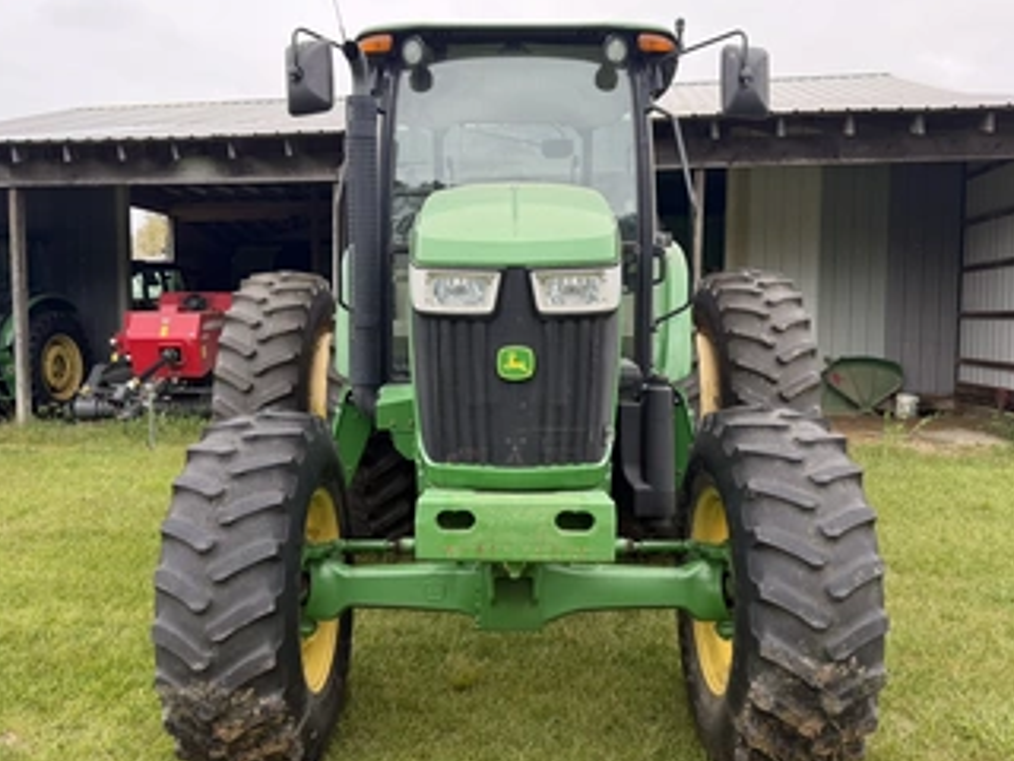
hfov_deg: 59.9
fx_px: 879
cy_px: 387
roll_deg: -1.3
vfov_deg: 46.8
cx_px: 485
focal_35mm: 30
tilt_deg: -3.9
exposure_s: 1/464
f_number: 1.78
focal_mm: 6.76
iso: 100
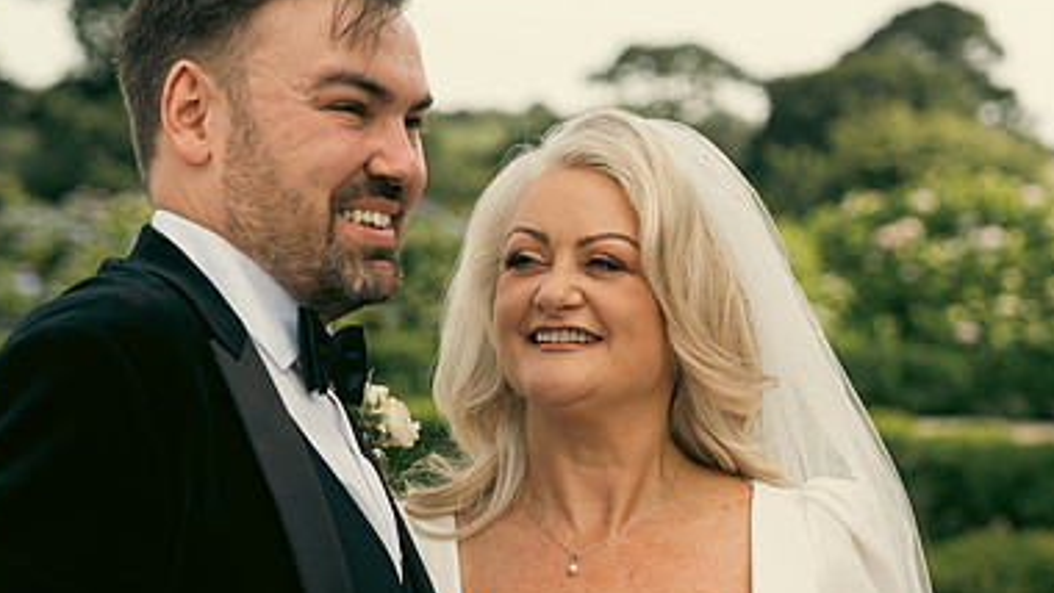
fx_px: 3131
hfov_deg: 19.1
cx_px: 458
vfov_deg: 10.8
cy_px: 370
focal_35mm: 112
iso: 125
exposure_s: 1/640
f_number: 3.5
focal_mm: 70
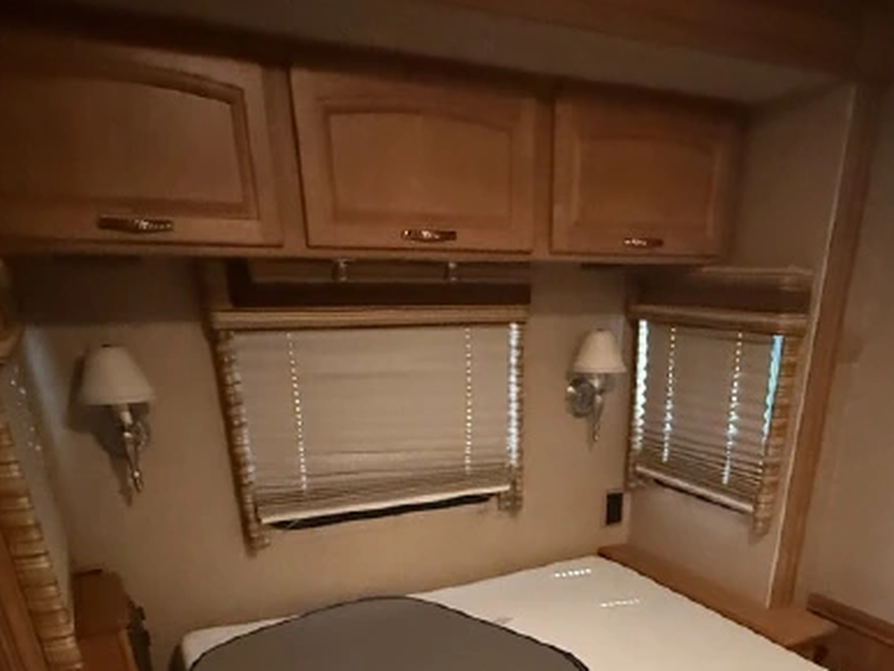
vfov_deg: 42.1
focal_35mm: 29
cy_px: 664
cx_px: 535
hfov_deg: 61.1
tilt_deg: -26.7
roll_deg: +0.9
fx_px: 749
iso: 1250
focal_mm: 2.22
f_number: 2.2
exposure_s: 1/41
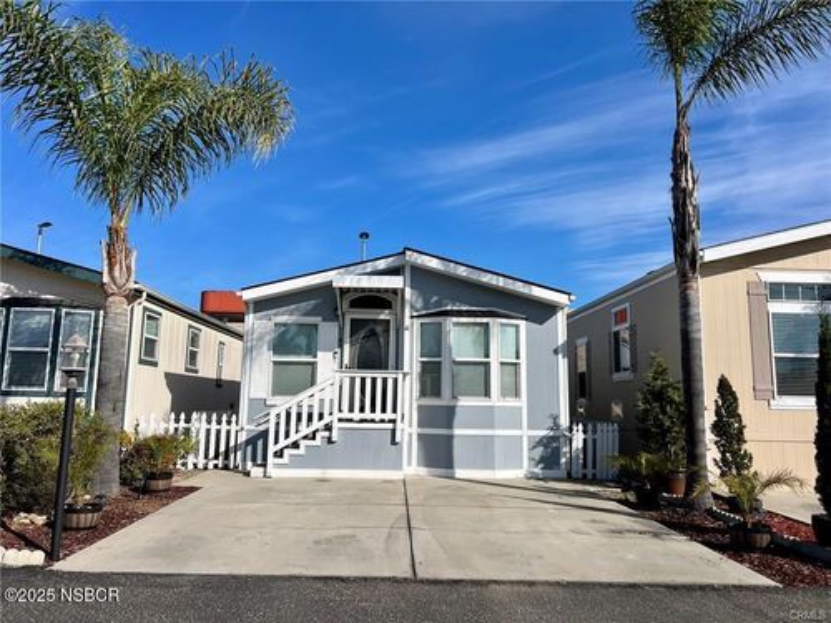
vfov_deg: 53.1
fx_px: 624
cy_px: 312
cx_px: 416
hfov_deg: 67.3
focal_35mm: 26
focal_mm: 5.7
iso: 50
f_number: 1.5
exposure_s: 1/6993
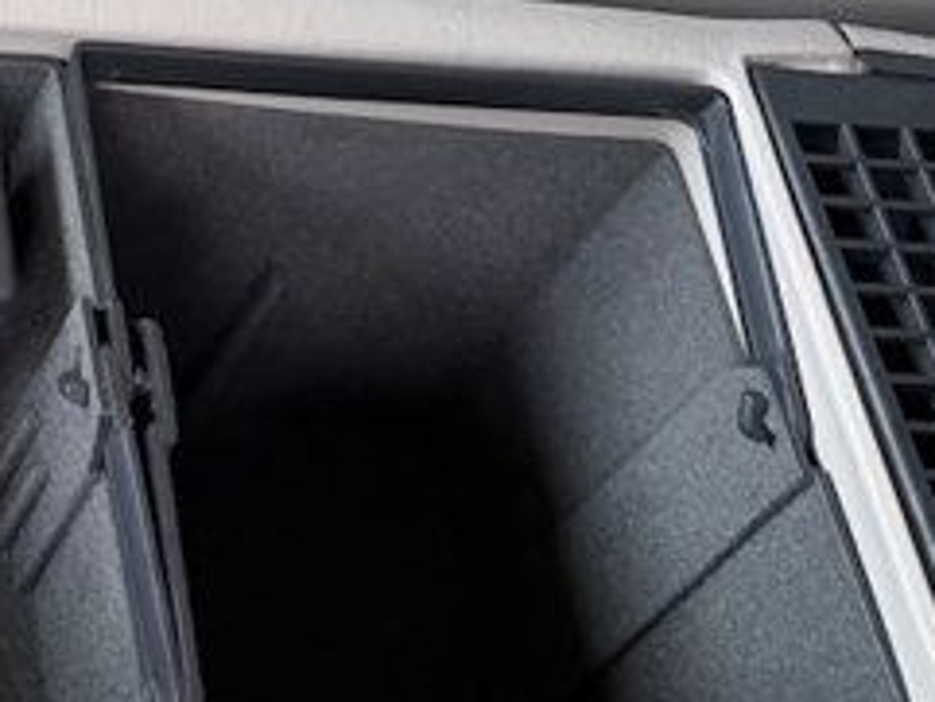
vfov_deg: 13.7
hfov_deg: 17.4
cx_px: -438
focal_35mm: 102
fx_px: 2756
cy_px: -341
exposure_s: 1/121
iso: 200
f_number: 1.78
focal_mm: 6.76
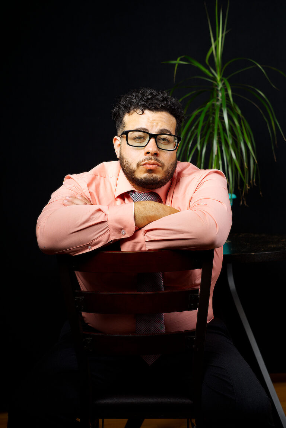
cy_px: 214
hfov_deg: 27.0
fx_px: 596
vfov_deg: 39.6
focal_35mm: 50
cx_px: 143
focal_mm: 50
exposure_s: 1/60
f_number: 4
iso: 125
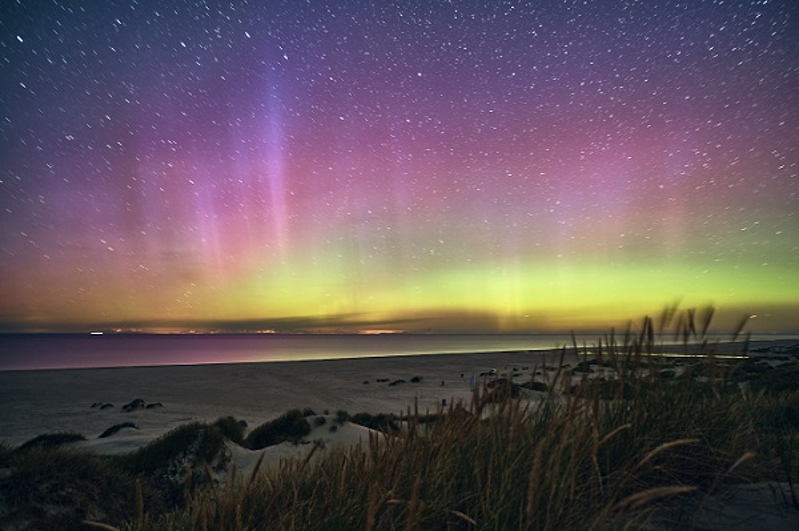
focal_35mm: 20
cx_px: 400
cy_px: 266
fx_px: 444
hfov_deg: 84.0
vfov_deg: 61.8
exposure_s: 120
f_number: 1.8
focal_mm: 13
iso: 320
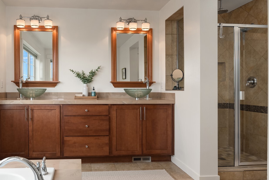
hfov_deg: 67.8
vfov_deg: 49.5
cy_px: 100
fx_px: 194
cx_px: 94
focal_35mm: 26
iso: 100
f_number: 7.1
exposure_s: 1/4
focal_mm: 19
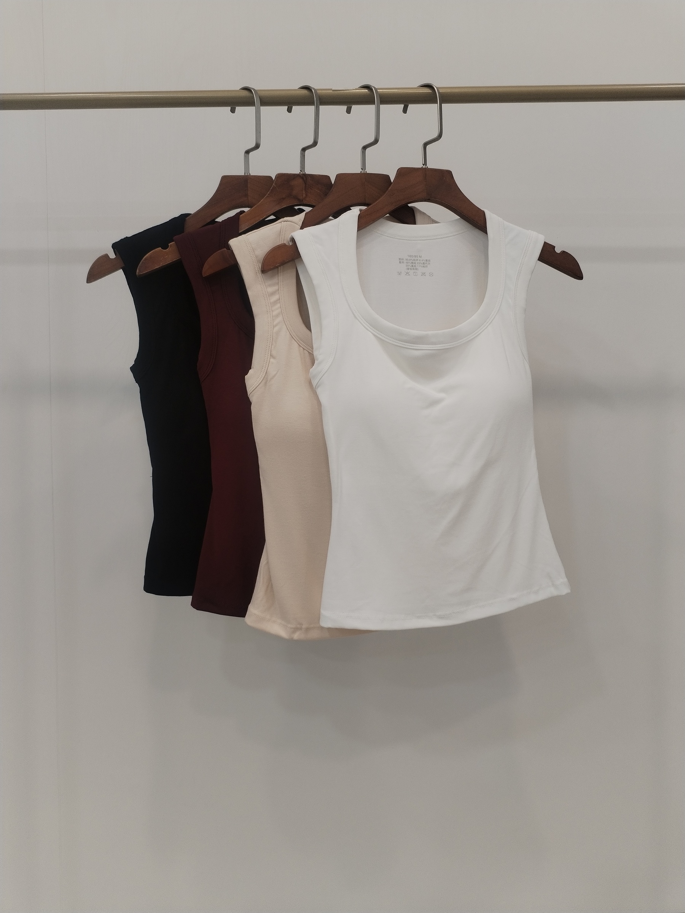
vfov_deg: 61.7
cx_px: 342
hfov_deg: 48.2
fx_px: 765
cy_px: 456
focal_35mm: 29
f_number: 1.8
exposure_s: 1/60
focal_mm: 4.75
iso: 158
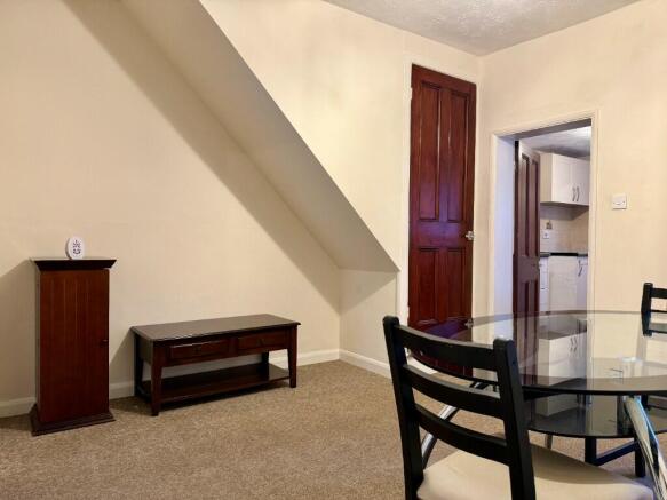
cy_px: 250
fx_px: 462
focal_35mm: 24
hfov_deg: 71.6
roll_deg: -0.6
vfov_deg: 56.8
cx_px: 334
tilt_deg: -0.9
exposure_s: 1/50
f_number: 1.78
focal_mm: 6.86
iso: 250
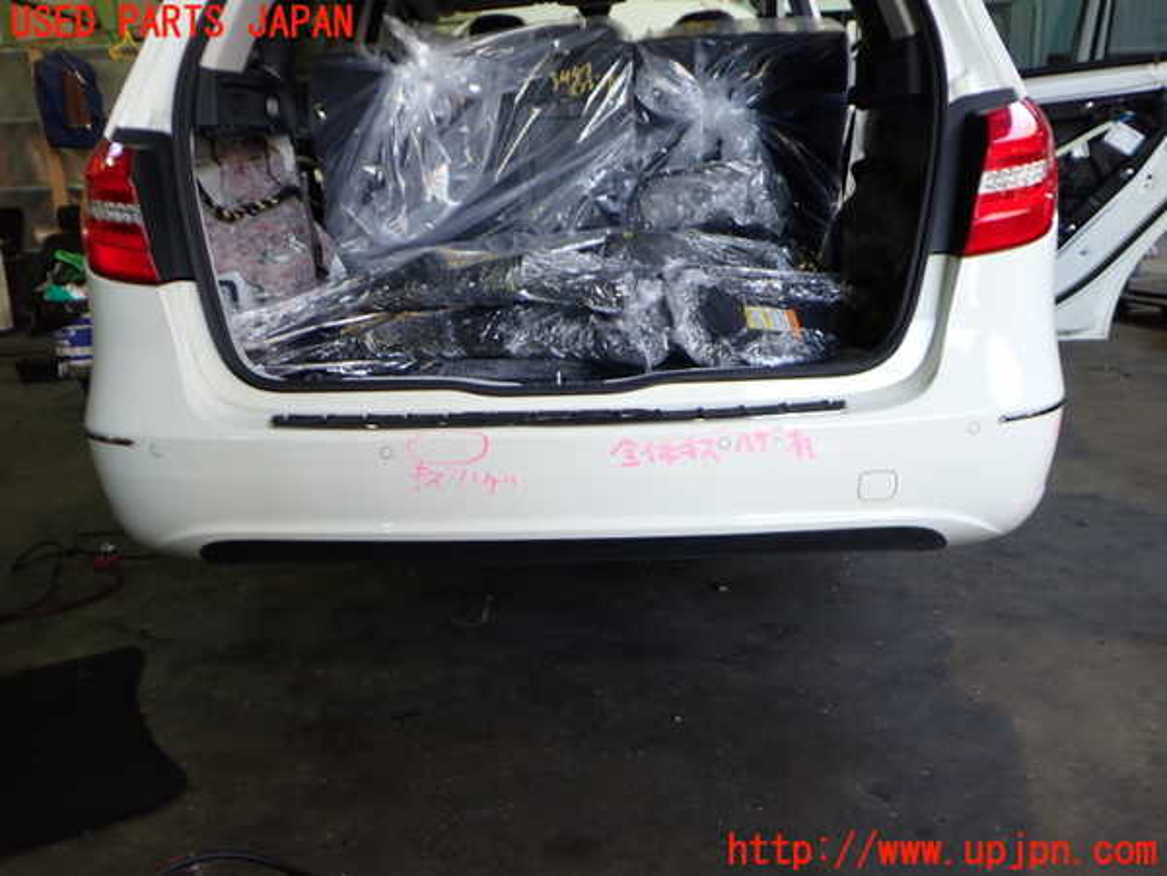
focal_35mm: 30
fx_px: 1011
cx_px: 584
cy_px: 438
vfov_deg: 46.8
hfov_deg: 60.0
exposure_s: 1/60
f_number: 2.3
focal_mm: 5.4
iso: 200
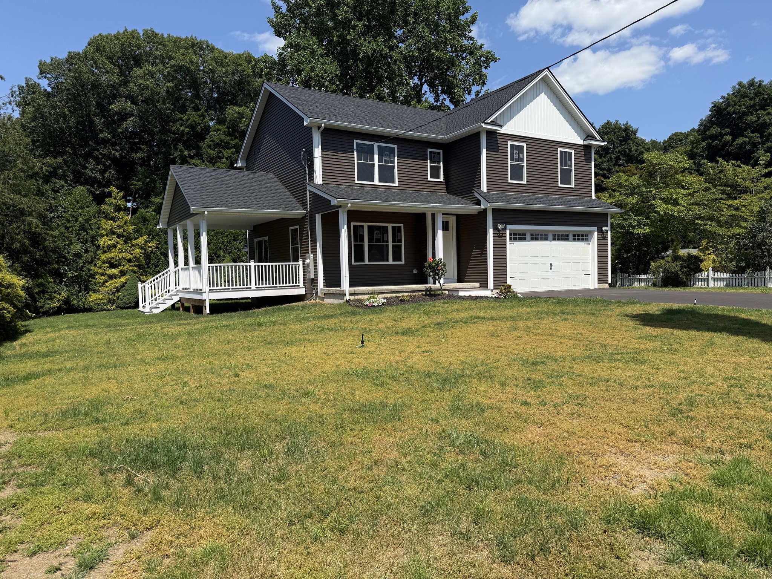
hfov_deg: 71.6
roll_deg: +1.3
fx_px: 535
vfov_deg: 56.8
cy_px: 290
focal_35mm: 24
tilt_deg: -0.5
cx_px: 386
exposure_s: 1/5714
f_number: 1.78
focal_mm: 6.76
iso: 80
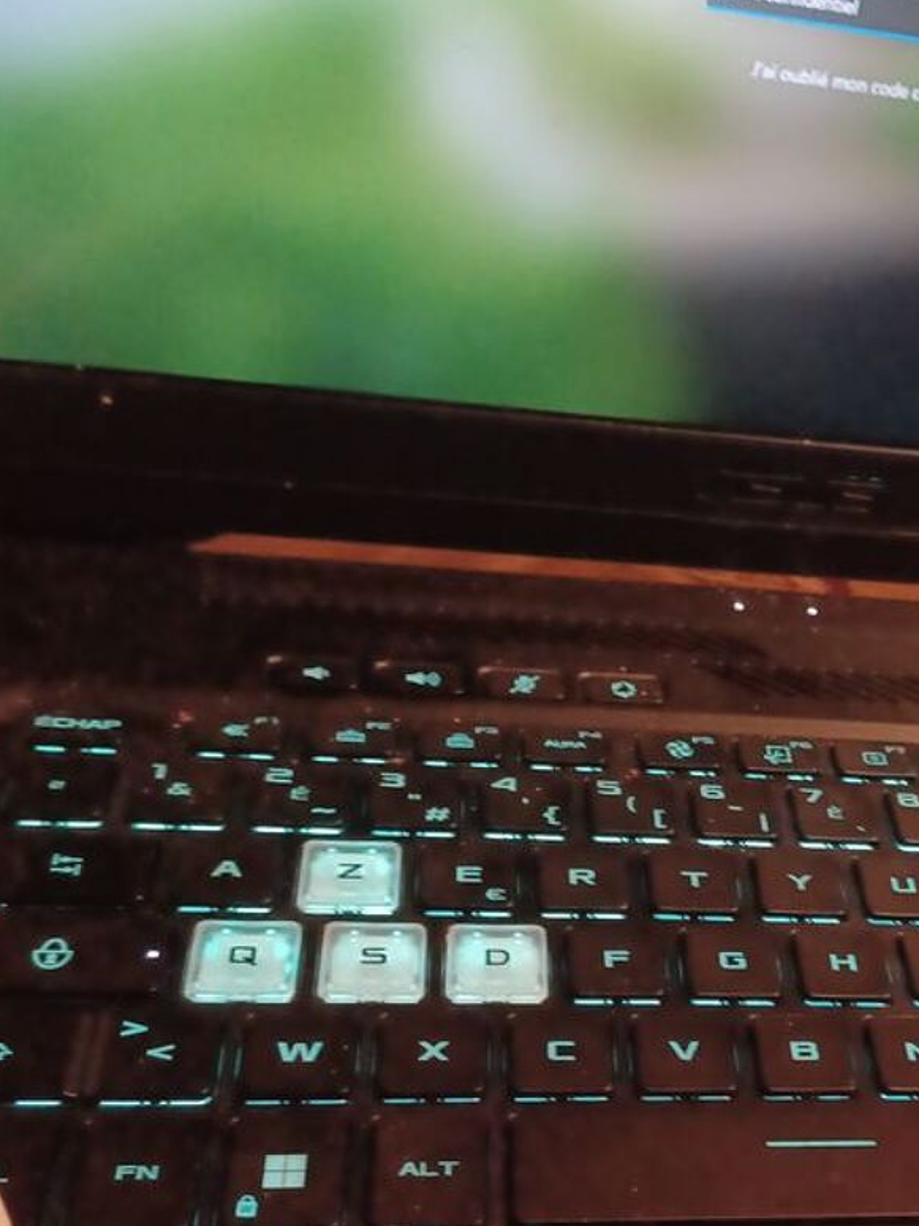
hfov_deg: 32.4
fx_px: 1523
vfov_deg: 43.7
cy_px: 708
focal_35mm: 43
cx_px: 770
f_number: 1.8
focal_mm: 4.6
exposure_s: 1/20
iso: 1130
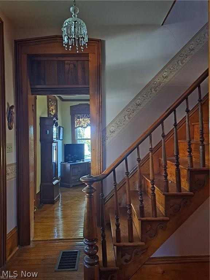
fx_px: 194
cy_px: 140
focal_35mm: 24
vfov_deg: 71.6
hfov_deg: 56.8
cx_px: 105
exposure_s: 1/24
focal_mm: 5.23
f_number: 1.8
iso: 400
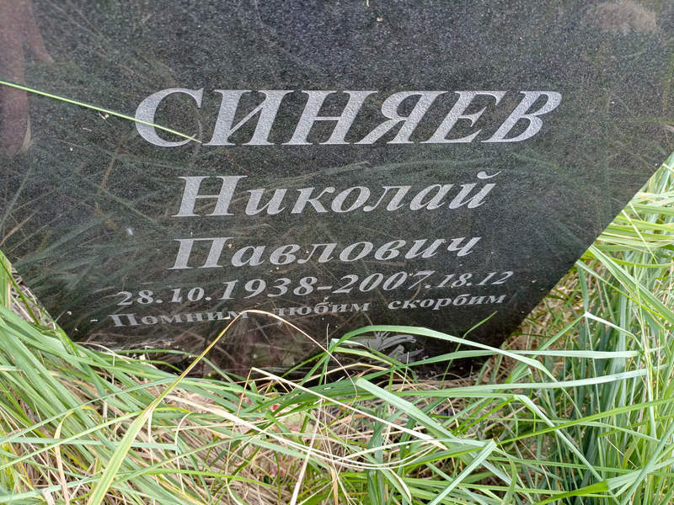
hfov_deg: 69.4
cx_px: 337
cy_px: 252
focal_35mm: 25
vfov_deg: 54.9
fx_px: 487
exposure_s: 1/100
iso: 202
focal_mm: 4.76
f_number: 1.69
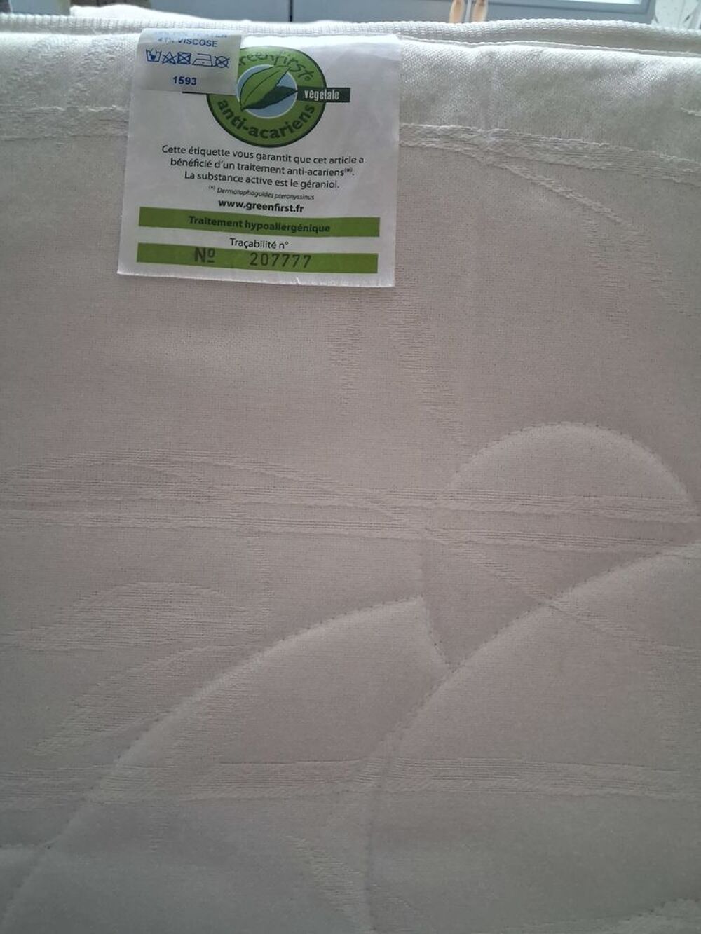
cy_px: 467
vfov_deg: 65.3
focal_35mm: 27
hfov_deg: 51.4
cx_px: 350
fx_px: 729
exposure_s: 1/120
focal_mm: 4
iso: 400
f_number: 1.8
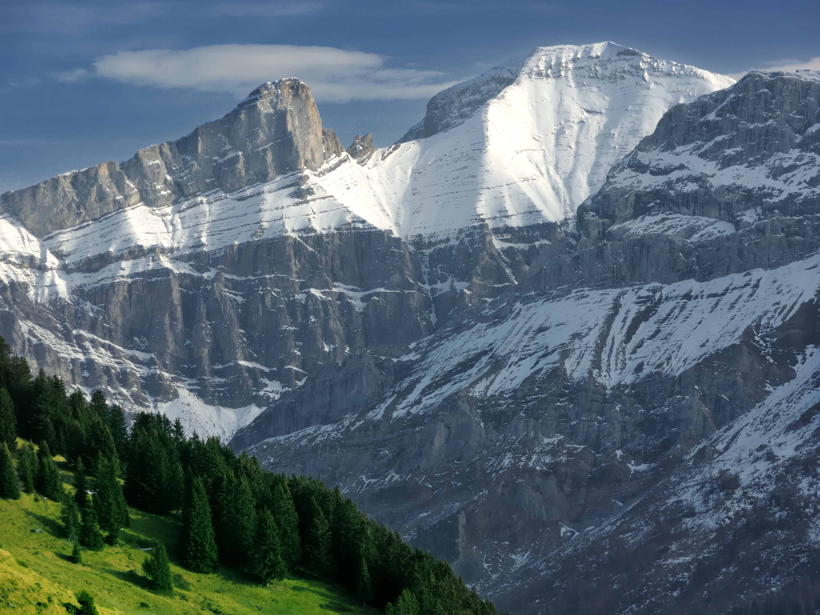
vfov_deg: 7.4
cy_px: 309
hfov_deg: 9.8
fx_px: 4761
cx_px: 410
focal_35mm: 201
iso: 80
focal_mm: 42.8
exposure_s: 1/50
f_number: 6.3
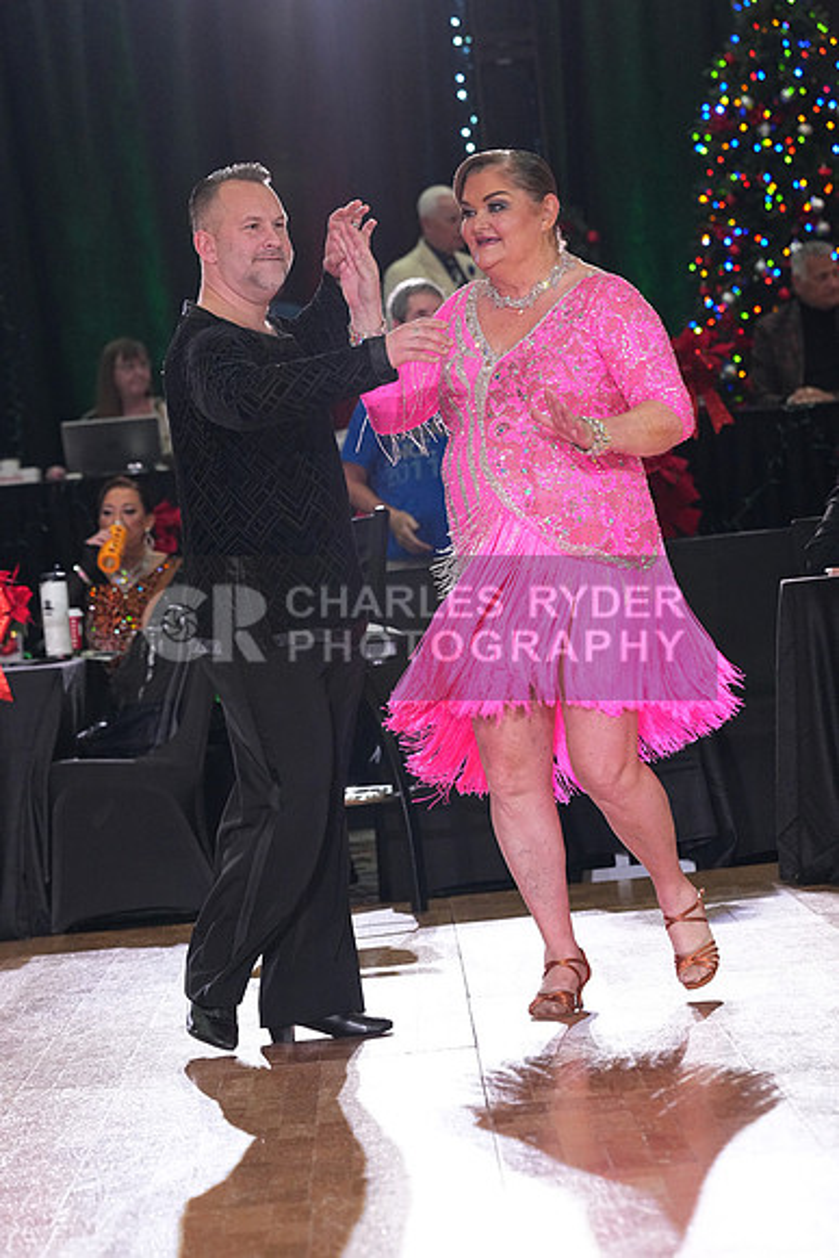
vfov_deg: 13.6
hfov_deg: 9.1
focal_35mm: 151
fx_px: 5275
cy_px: 629
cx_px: 420
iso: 5000
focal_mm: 151
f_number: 5.6
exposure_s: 1/320
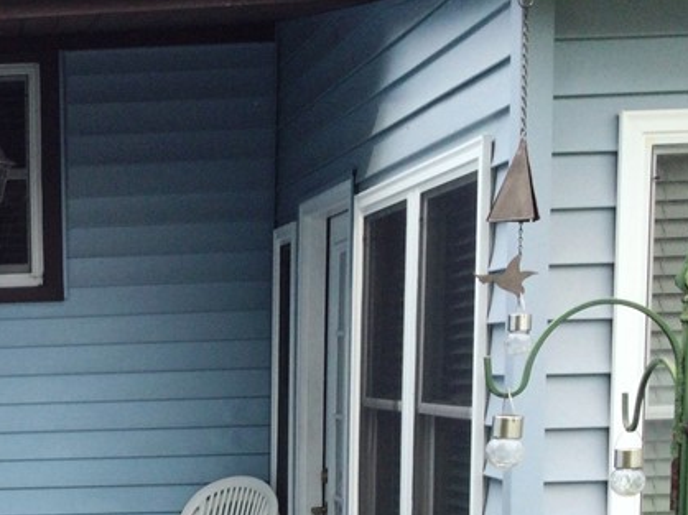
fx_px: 1510
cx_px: -41
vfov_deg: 18.6
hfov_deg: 24.2
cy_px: 578
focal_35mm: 76
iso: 25
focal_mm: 3.3
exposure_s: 1/330
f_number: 2.4
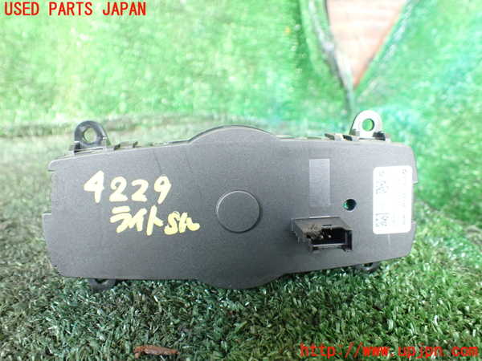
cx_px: 241
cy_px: 180
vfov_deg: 46.8
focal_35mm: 30
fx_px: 418
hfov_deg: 60.0
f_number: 2.3
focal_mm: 5.4
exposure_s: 1/125
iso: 500
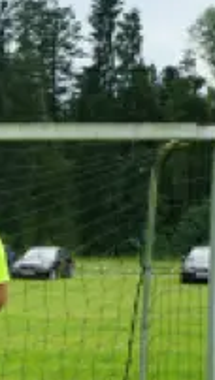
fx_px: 1163
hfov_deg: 9.7
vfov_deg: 18.5
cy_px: 282
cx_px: -250
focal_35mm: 115
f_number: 8
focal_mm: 37
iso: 100
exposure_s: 1/80
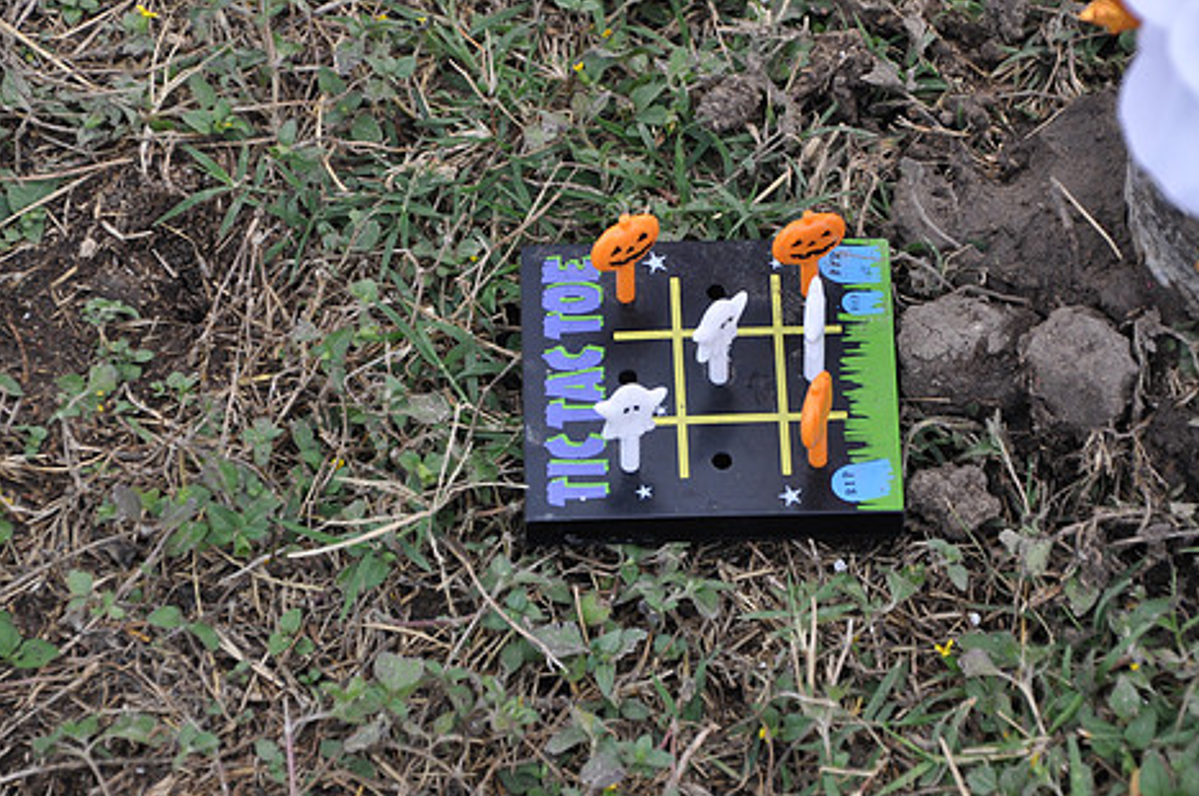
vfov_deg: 7.0
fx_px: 6506
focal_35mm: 196
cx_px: 721
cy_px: 348
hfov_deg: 10.5
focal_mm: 105
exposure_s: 1/125
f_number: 5.6
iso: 280
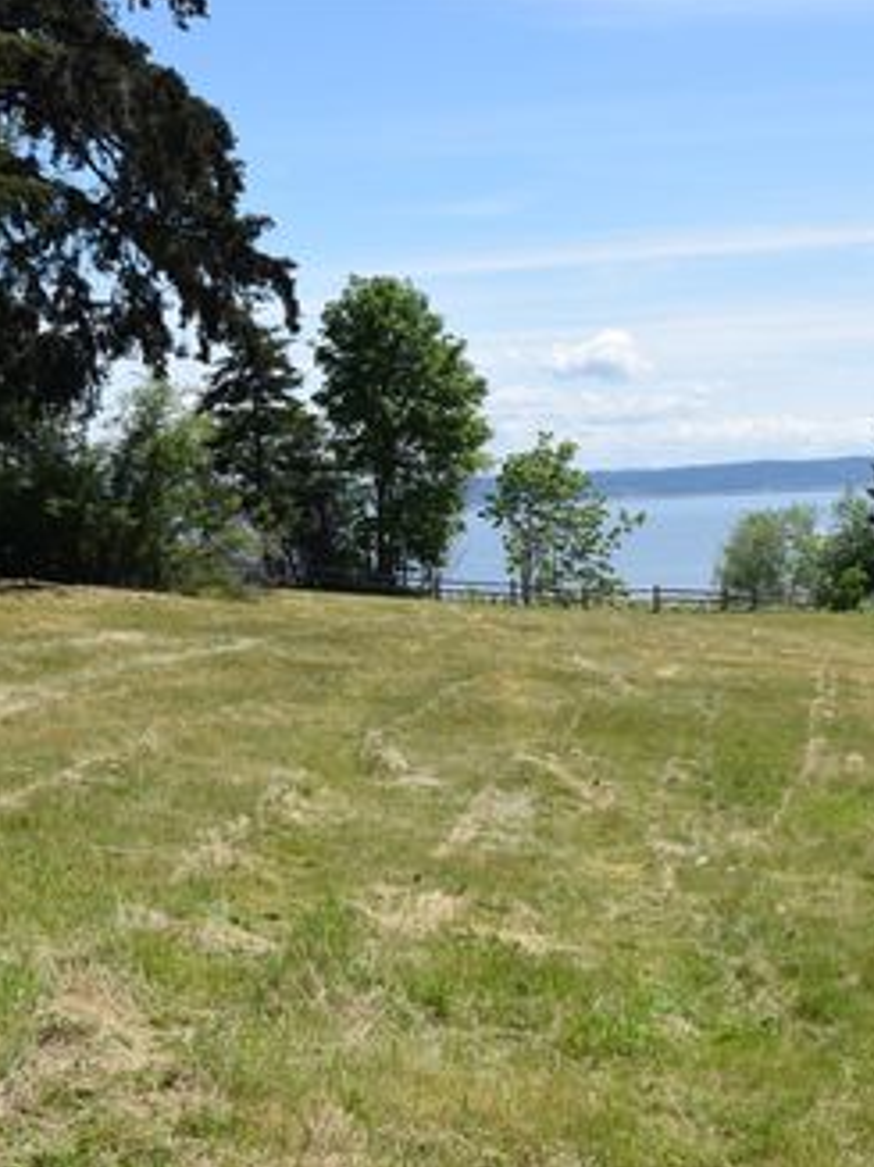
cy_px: 582
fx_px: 1785
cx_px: 474
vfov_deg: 36.2
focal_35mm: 53
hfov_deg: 27.5
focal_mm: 24
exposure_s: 1/400
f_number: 8
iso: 200
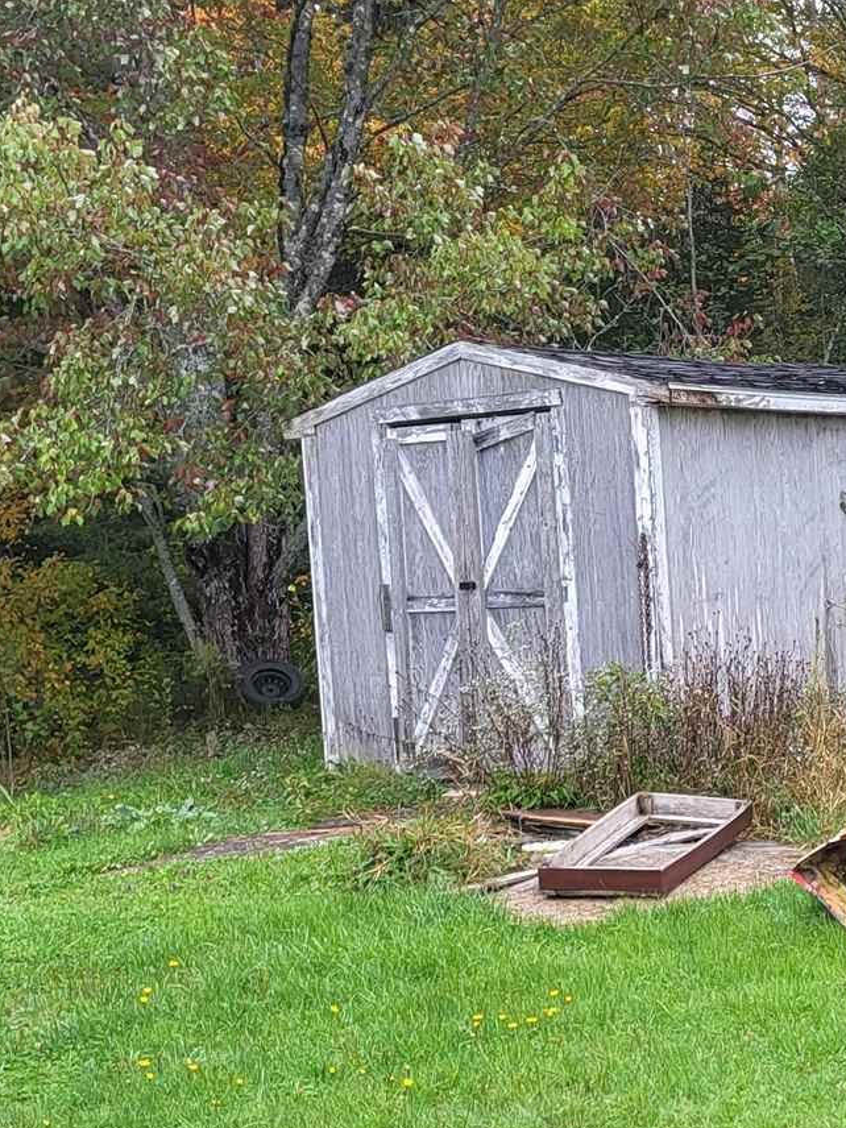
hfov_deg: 20.5
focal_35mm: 70
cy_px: 735
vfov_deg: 27.6
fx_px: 2281
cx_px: 775
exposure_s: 1/216
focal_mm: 5.4
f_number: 1.8
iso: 40
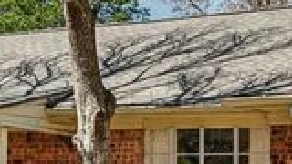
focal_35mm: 107
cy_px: 181
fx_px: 828
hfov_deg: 19.8
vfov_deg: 11.2
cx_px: 75
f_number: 8
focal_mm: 16
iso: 100
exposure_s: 1/160
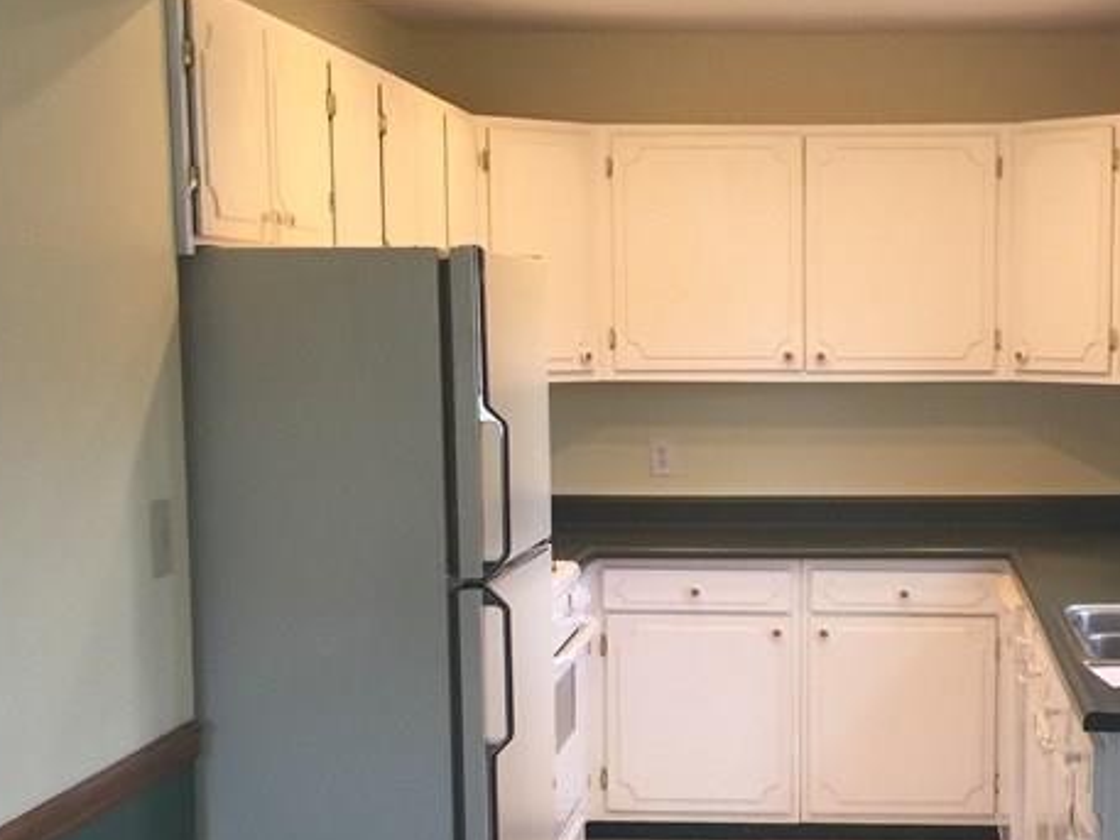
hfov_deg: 29.4
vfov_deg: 22.4
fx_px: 2104
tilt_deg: -7.0
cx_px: 826
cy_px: 617
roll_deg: -0.1
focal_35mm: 65
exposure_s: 1/30
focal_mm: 4.15
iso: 32
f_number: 2.2
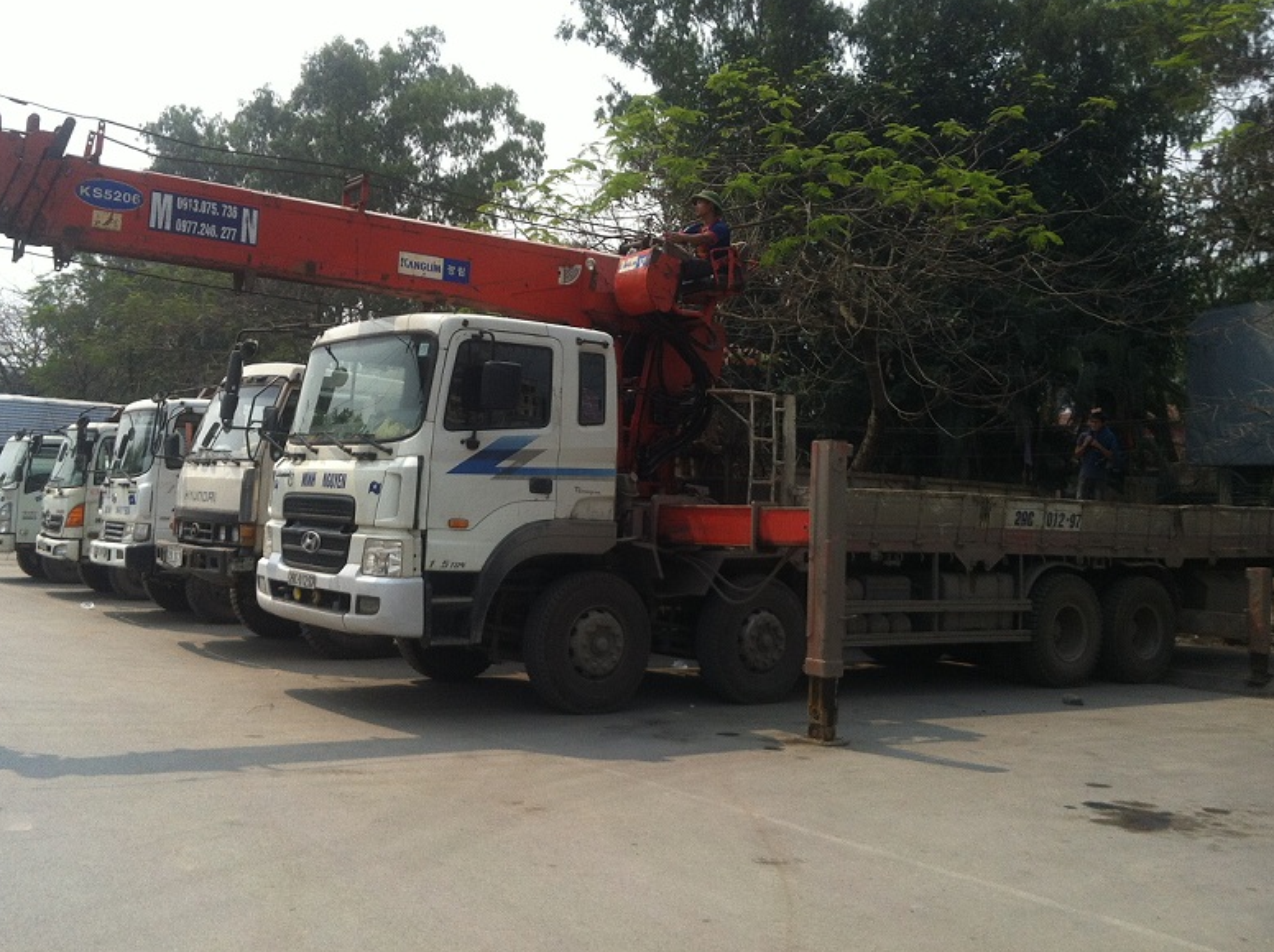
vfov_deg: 35.0
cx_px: 547
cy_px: 408
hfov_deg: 45.7
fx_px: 1507
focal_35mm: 41
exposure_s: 1/1257
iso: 80
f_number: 2.8
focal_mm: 3.85
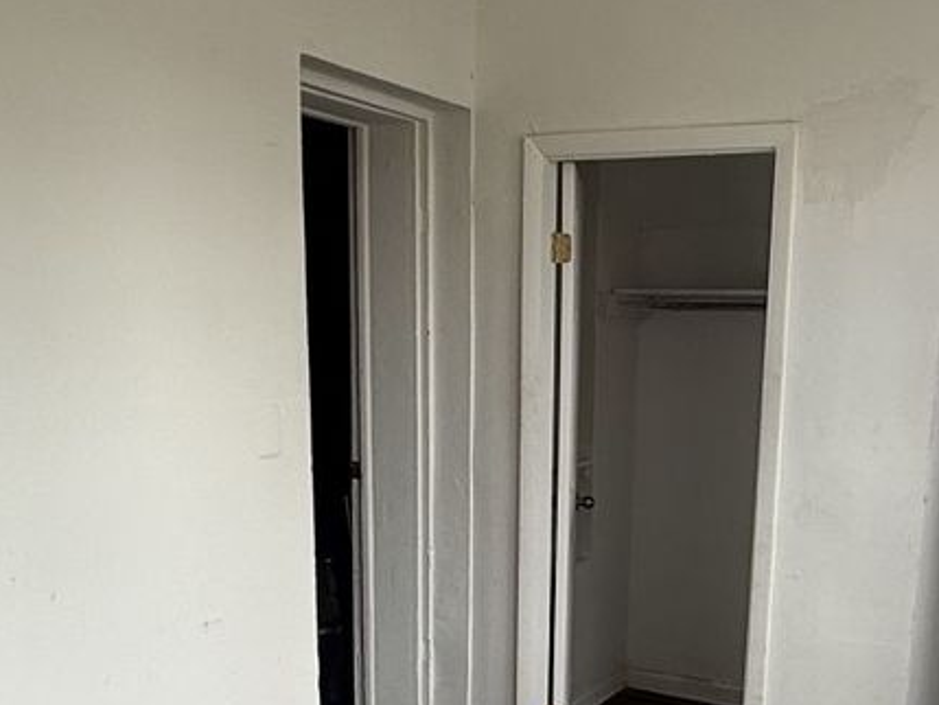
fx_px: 1275
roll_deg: -0.3
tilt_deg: -13.7
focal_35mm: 47
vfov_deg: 29.5
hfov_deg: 40.4
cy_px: 648
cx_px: 523
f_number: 2.2
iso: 50
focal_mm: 2.22
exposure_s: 1/119
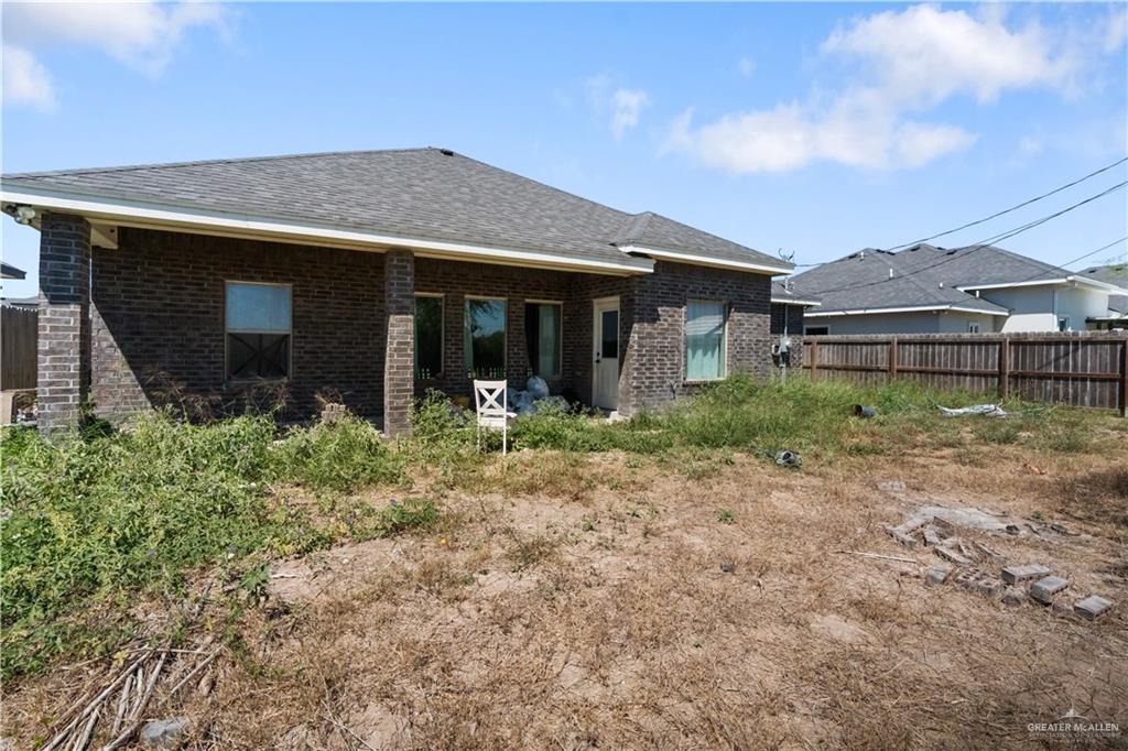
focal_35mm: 16
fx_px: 501
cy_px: 376
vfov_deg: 73.7
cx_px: 564
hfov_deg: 96.8
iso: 3200
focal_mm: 16
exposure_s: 1/8000
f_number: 10
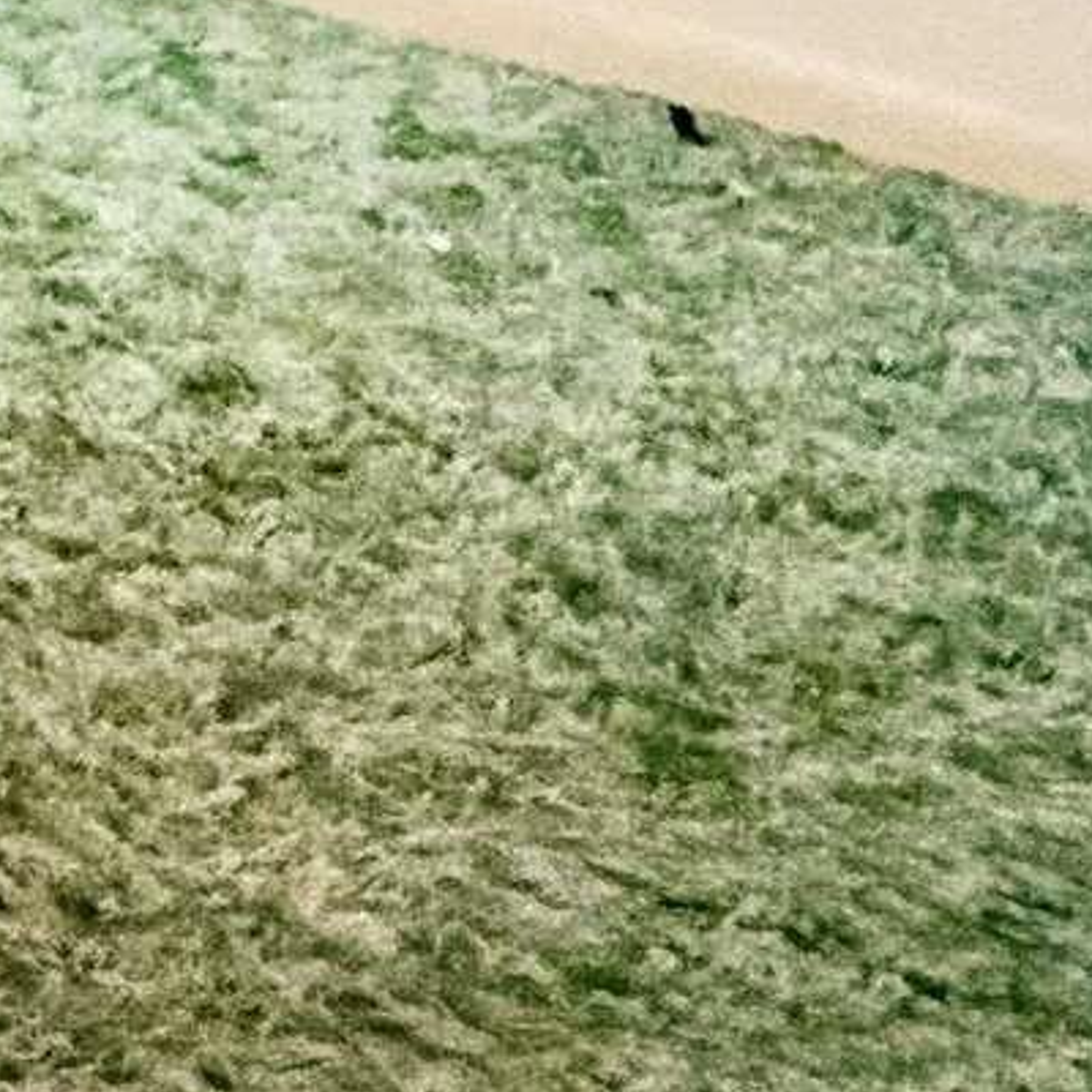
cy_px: -1168
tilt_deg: -0.7
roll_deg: -0.7
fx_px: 3391
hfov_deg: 14.2
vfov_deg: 14.7
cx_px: -1299
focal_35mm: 95
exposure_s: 1/40
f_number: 2.2
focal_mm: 2.22
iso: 1600
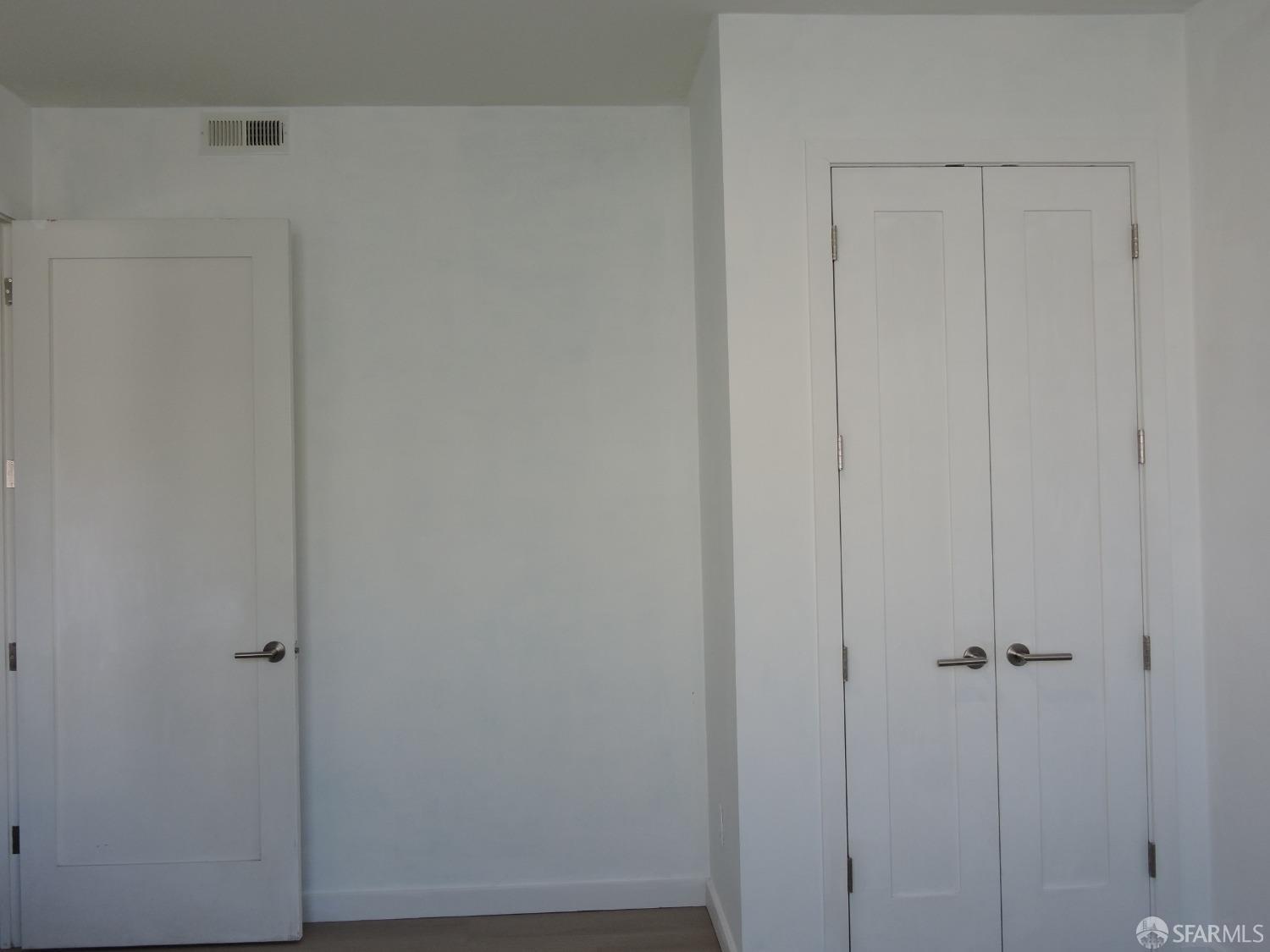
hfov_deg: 60.0
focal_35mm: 30
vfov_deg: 46.8
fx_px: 1101
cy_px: 476
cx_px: 635
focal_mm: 5.4
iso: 100
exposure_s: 1/100
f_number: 3.5
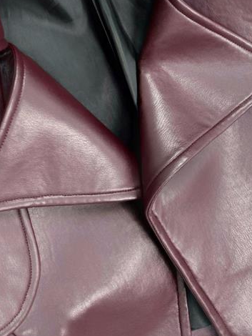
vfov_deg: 36.5
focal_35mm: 48
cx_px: 78
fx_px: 465
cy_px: 19
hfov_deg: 30.0
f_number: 1.78
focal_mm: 6.76
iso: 100
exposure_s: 1/121
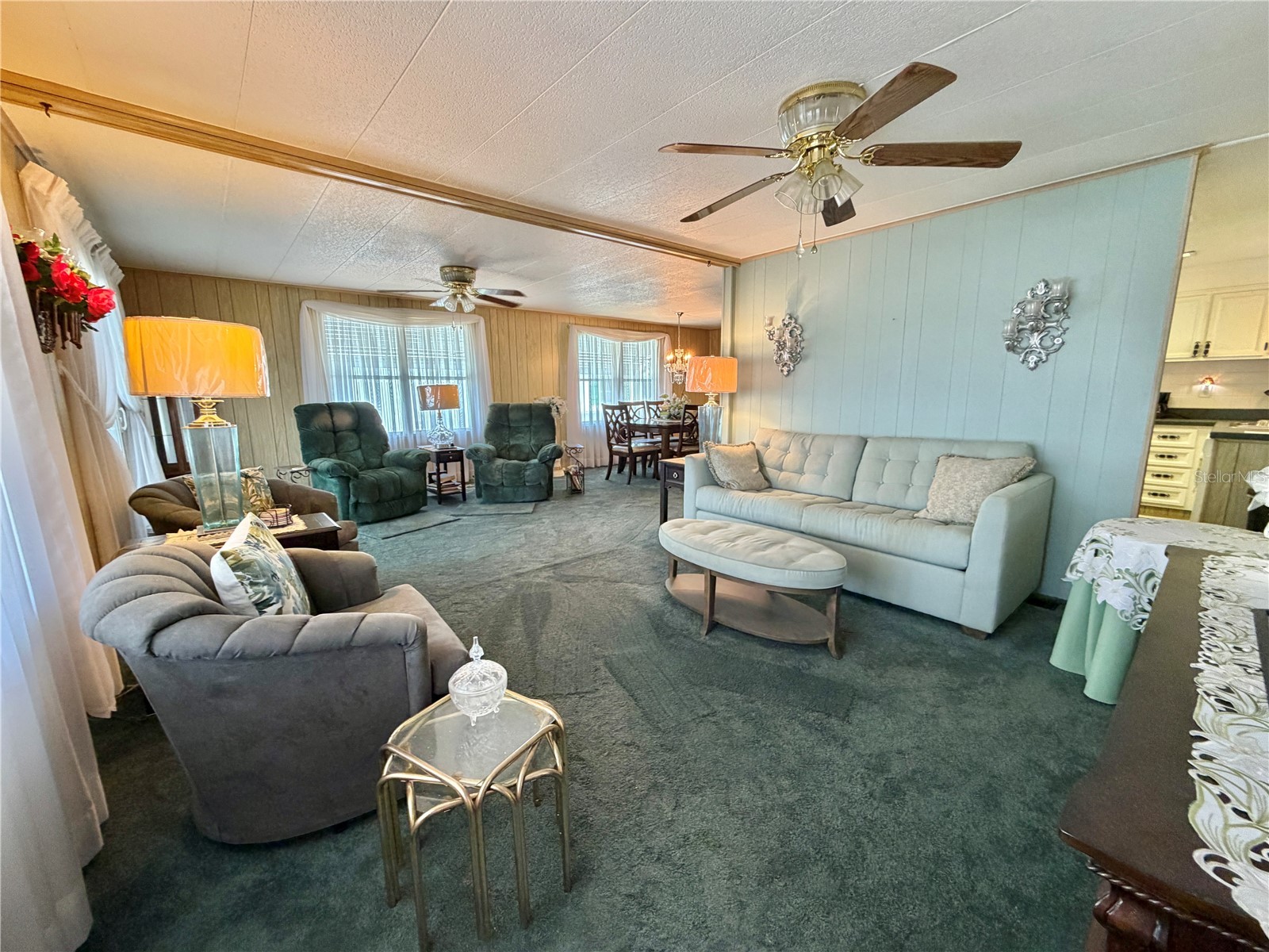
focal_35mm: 14
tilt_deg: -10.1
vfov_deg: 85.7
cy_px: 476
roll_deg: +0.2
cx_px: 634
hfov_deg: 102.1
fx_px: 513
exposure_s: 1/60
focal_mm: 2.22
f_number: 2.2
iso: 250
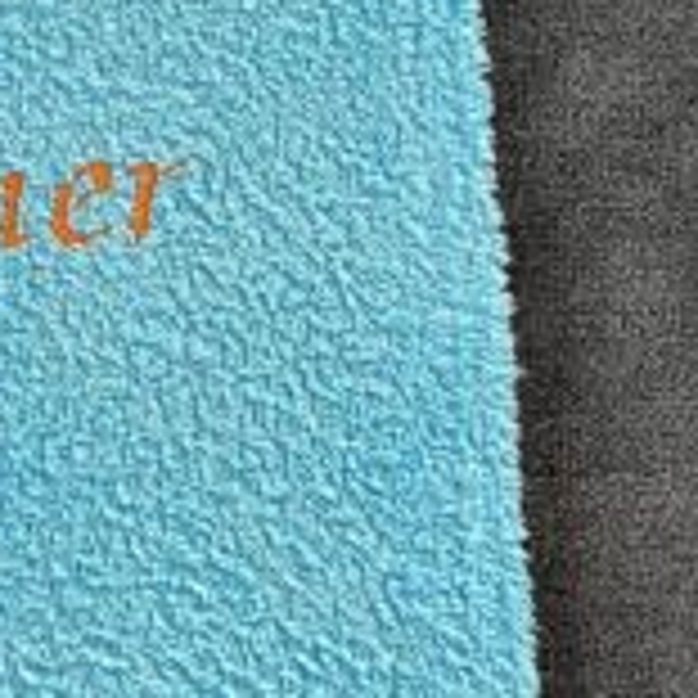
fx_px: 2030
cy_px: 239
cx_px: -437
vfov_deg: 19.5
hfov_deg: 17.1
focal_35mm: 89
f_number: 1.8
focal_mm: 4.25
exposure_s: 1/73
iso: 125
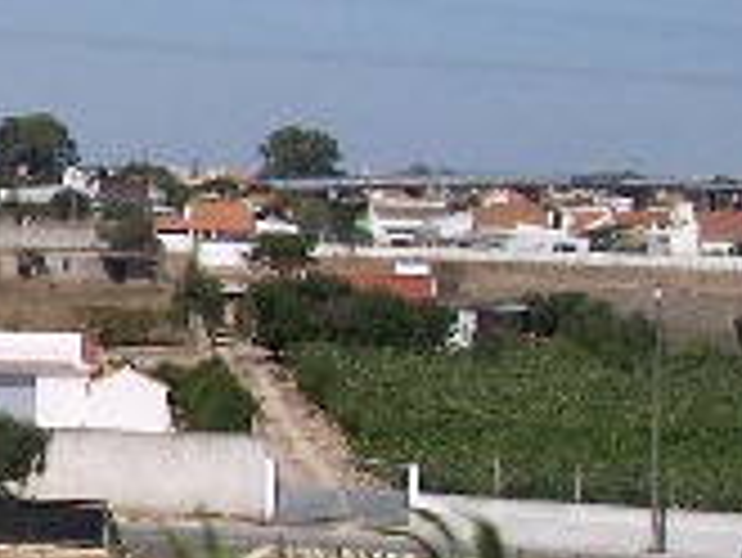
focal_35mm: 184
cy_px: 194
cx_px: -922
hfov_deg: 9.7
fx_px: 3947
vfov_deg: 8.1
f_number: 4.8
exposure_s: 1/1000
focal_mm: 8
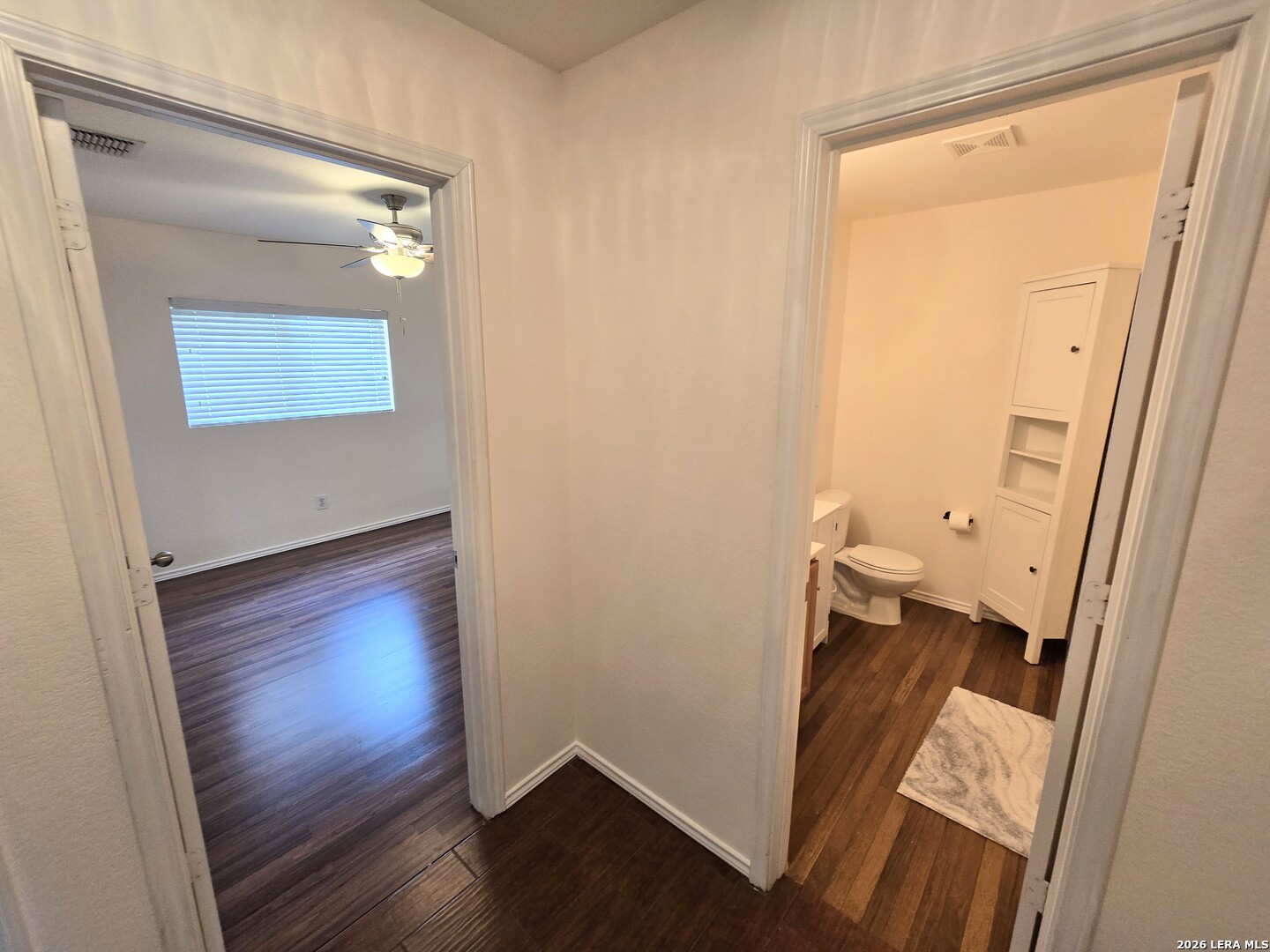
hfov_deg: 106.2
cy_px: 476
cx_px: 635
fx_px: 477
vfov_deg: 89.9
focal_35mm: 13
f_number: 2.2
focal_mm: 2.2
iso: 160
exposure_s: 1/60
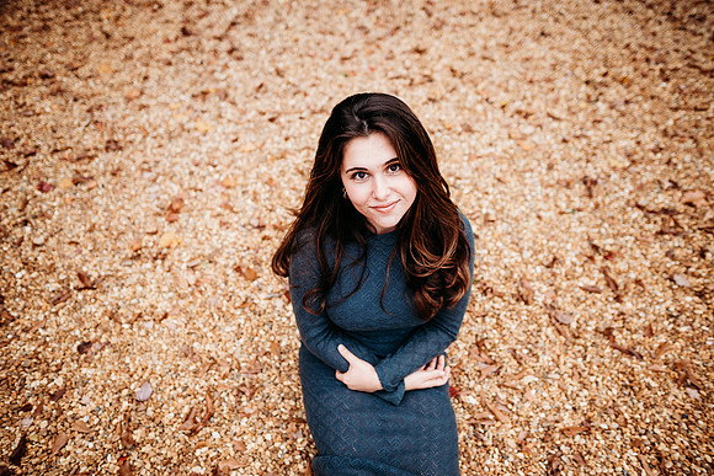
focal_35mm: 24
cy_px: 238
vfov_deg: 53.2
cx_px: 357
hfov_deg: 73.7
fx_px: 476
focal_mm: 24
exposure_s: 1/500
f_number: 2.2
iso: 100
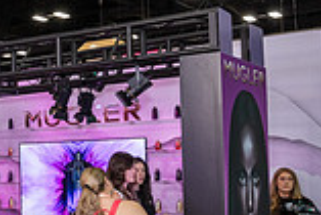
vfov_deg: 18.4
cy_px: 134
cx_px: -65
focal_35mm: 74
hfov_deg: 24.7
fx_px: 660
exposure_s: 1/100
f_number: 5.6
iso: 2000
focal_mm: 20
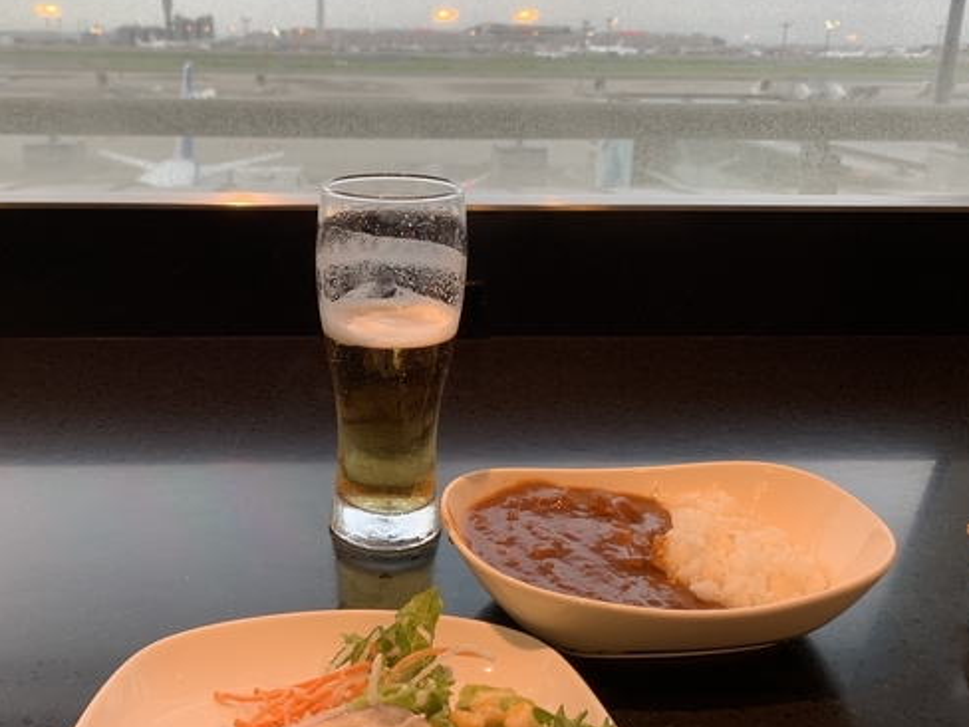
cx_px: 387
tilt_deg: -15.2
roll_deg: -0.3
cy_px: 292
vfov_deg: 43.9
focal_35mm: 32
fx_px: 896
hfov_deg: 56.4
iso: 50
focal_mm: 4.25
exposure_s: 1/50
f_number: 1.8
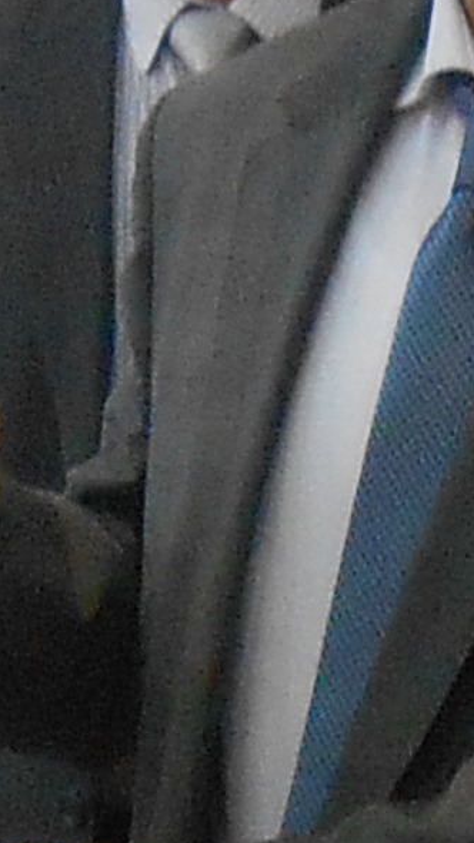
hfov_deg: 5.5
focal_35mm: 221
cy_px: 357
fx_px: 4943
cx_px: 111
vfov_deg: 9.8
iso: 400
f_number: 3.5
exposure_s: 1/30
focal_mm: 4.6
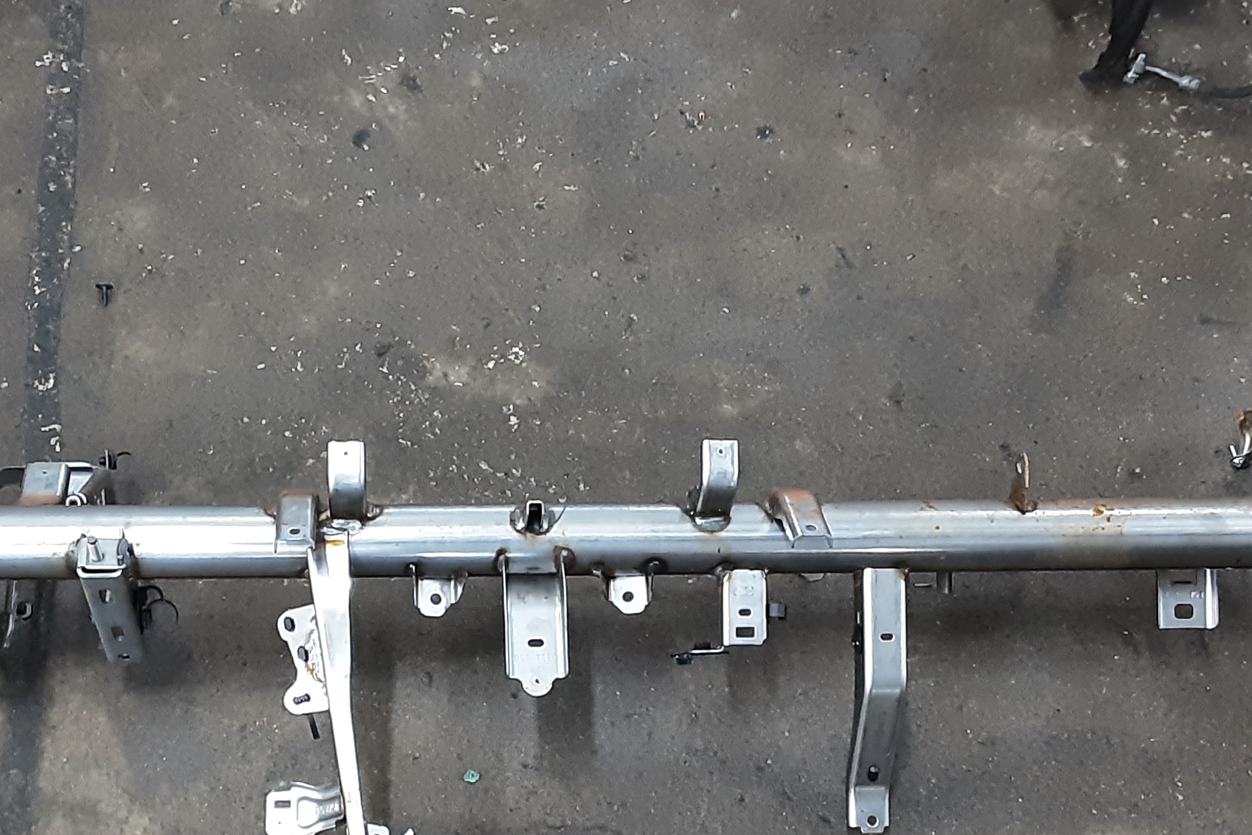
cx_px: 475
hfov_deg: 40.9
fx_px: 1669
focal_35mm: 48
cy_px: 629
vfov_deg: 27.7
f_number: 1.9
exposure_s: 1/25
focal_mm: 2.91
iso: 250
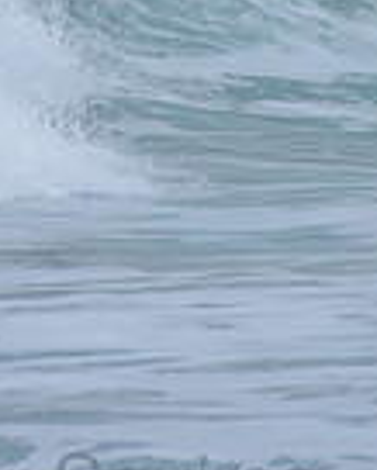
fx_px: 26707
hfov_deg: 0.8
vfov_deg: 1.0
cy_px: -88
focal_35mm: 1917
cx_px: 48
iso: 280
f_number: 5.6
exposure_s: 1/2000
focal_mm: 480
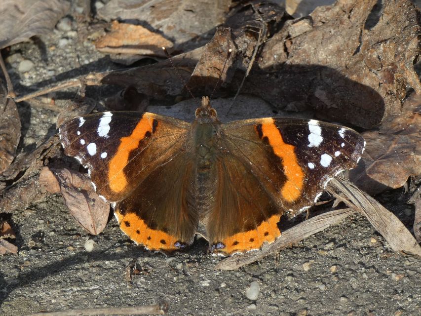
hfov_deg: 7.9
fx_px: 3041
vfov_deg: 5.9
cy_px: 158
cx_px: 210
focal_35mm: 250
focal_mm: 44.8
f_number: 5.5
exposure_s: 1/80
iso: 100
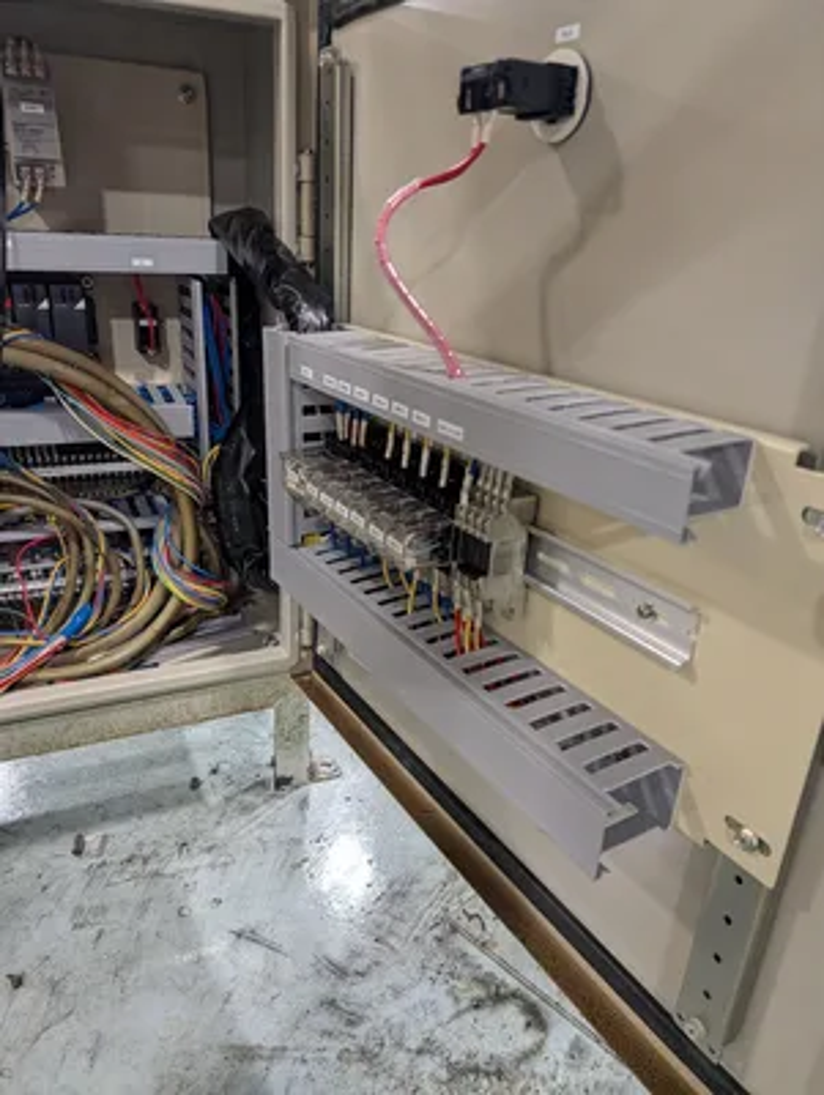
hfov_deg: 56.9
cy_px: 548
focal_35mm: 24
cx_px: 412
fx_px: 760
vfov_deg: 71.5
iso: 666
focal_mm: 6.9
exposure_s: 1/253
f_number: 1.68
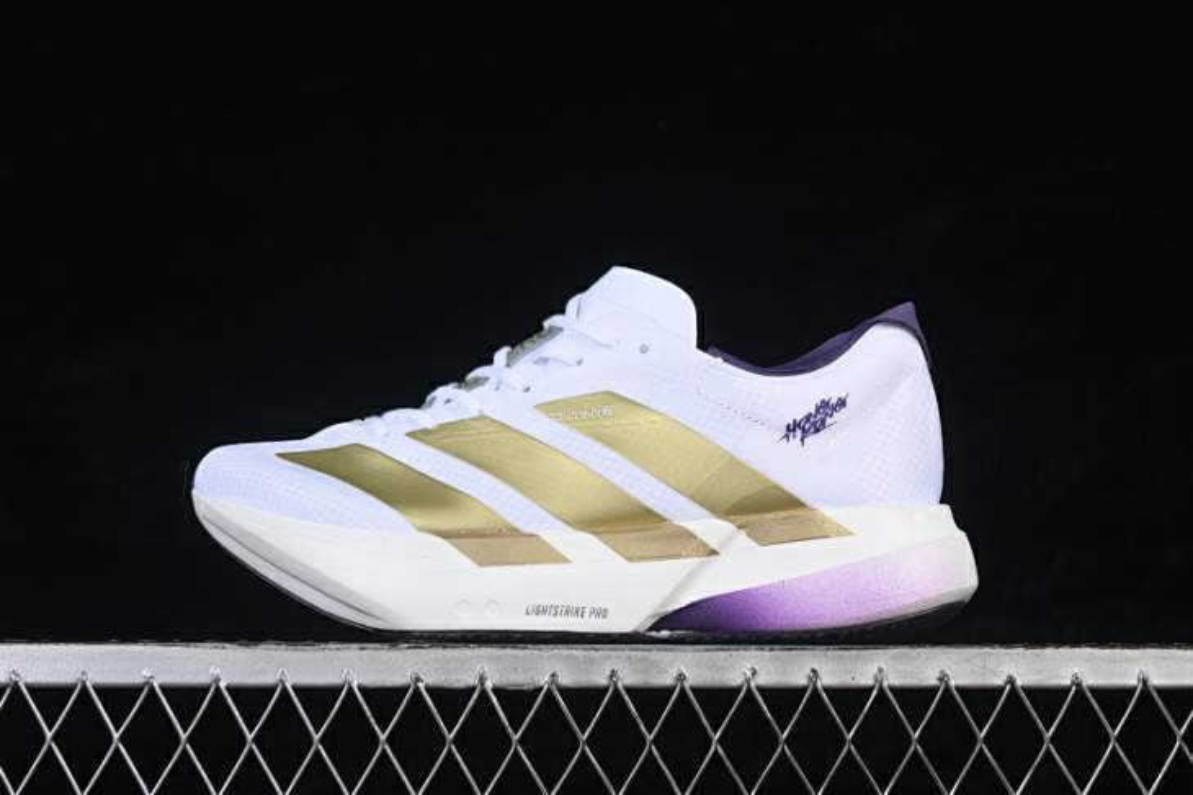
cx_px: 596
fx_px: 2484
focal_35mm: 75
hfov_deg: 27.0
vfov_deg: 18.2
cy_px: 398
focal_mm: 50
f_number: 8
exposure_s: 1/80
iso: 160
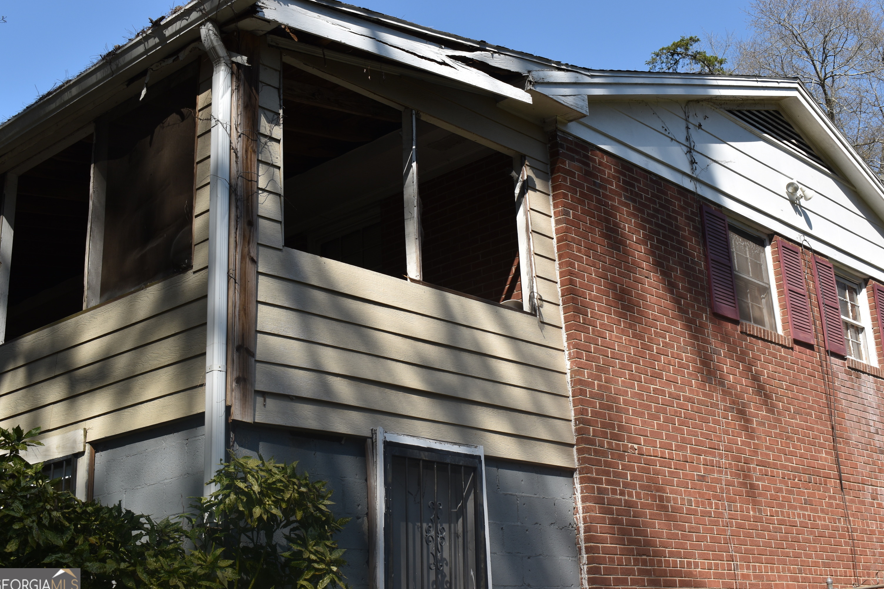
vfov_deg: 27.5
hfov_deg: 40.3
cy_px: 297
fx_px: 1203
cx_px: 442
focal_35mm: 49
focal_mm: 32
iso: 100
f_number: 10
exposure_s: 1/200
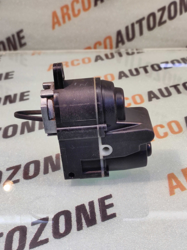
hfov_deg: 74.7
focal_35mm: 17
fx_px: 123
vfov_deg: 91.1
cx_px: 94
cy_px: 125
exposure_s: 1/33
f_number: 1.79
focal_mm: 4.74
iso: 176
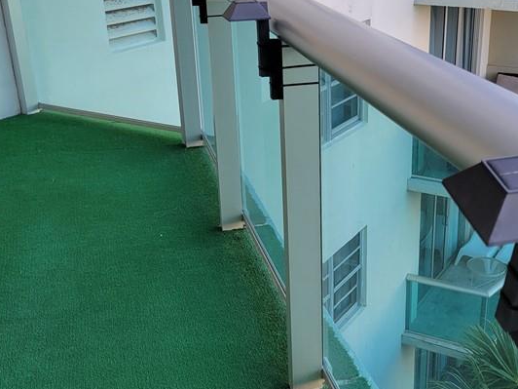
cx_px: 333
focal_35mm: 50
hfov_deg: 37.9
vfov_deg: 29.1
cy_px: 209
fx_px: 748
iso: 40
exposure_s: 1/298
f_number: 1.8
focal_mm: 5.4
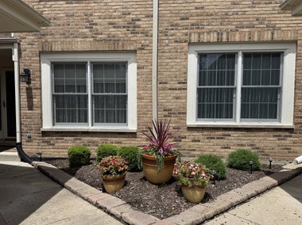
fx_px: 235
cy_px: 118
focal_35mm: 27
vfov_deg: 51.2
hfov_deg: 65.4
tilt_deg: -3.0
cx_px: 144
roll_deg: -0.2
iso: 80
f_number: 1.78
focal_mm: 6.76
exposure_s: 1/4608
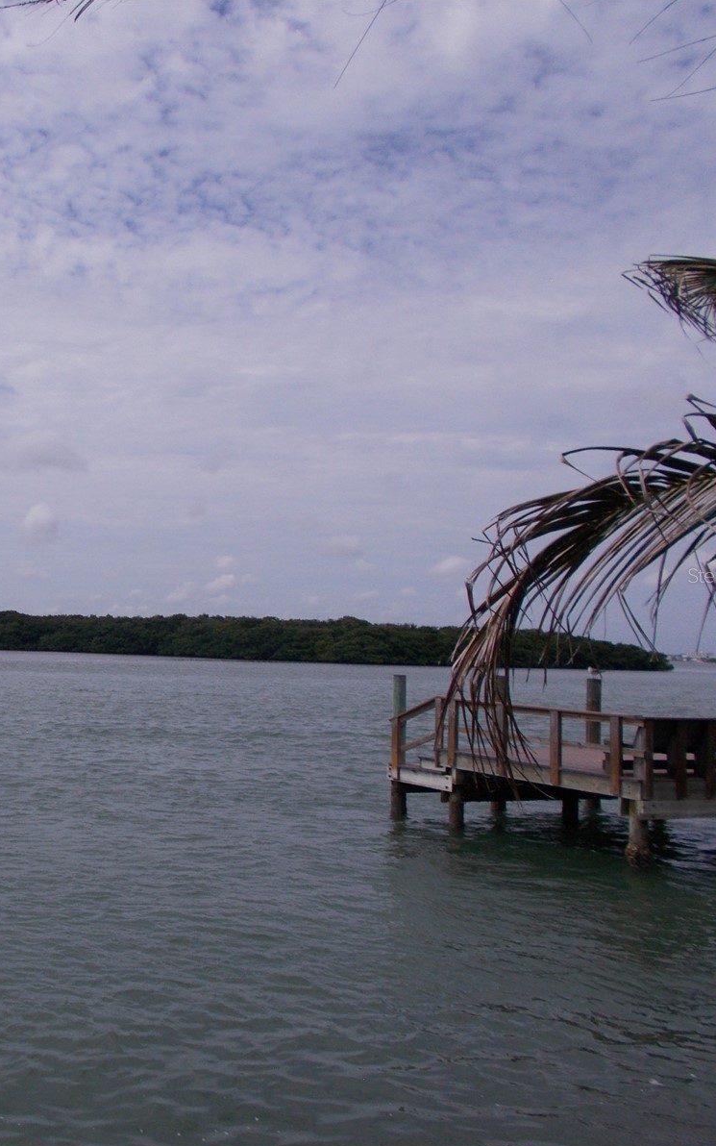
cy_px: 575
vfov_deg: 52.7
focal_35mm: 37
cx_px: 10
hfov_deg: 31.9
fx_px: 1155
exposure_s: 1/400
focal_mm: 4.6
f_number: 8
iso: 80
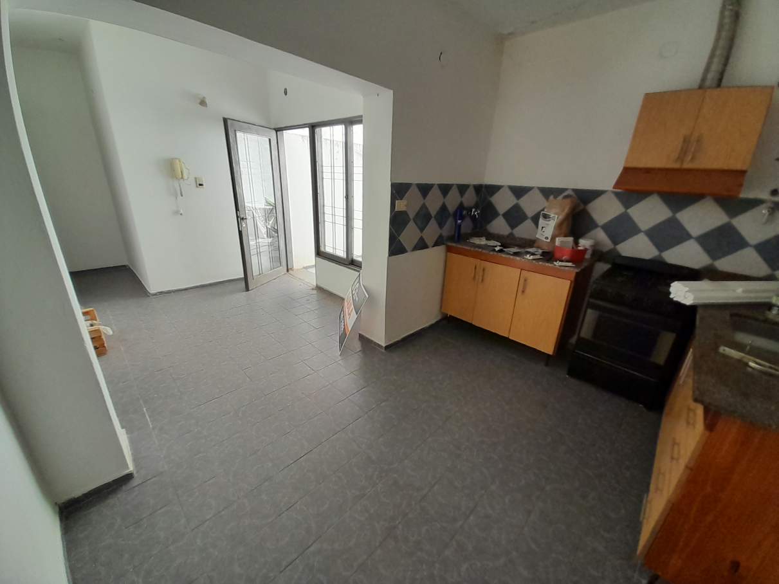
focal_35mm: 13
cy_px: 292
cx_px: 390
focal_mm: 1.13
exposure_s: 1/112
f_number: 2.2
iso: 40
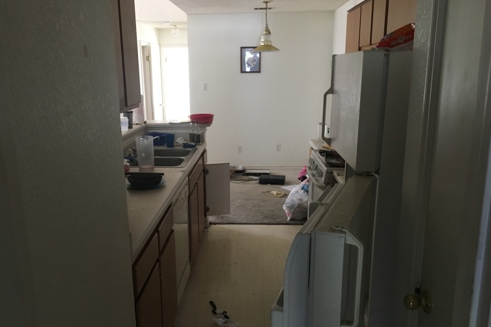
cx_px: 235
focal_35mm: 32
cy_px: 176
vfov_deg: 41.1
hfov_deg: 58.7
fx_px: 436
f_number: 2.2
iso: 200
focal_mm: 4.15
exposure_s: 1/24
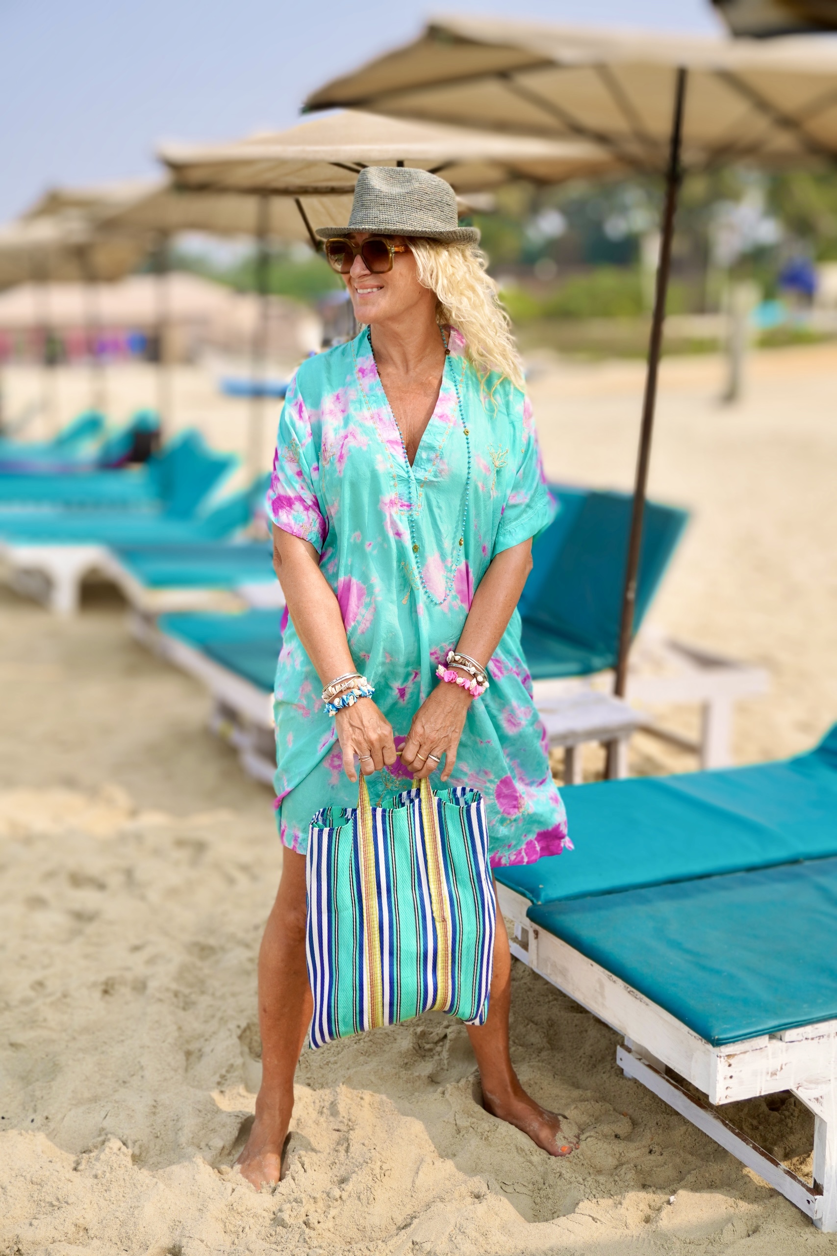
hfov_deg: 31.9
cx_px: 418
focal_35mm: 42
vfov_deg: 46.4
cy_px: 628
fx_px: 1464
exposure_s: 1/800
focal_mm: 28
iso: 100
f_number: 5
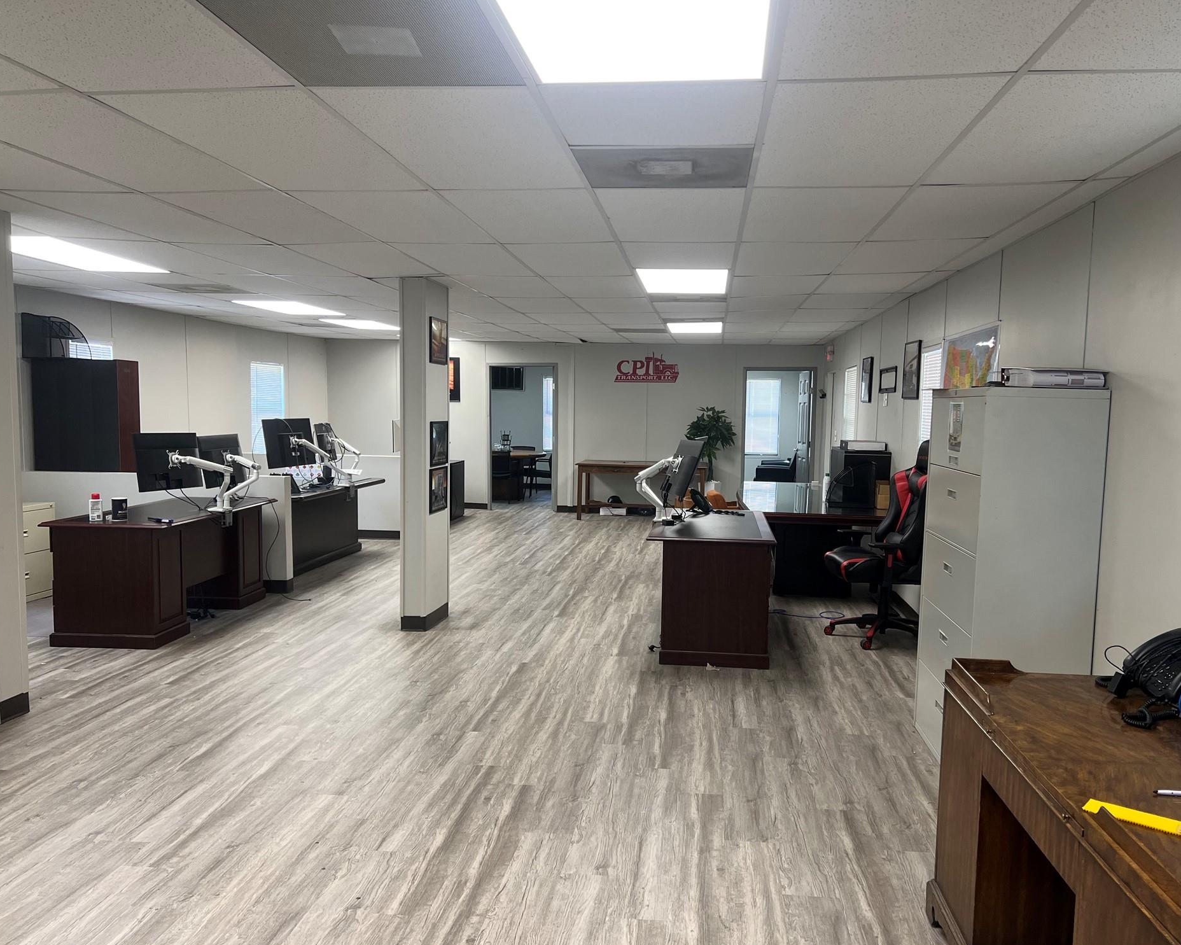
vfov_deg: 51.5
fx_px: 979
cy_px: 485
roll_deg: -0.8
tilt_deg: -5.3
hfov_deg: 62.1
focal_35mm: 28
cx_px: 634
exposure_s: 1/120
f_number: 1.5
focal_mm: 5.7
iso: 125
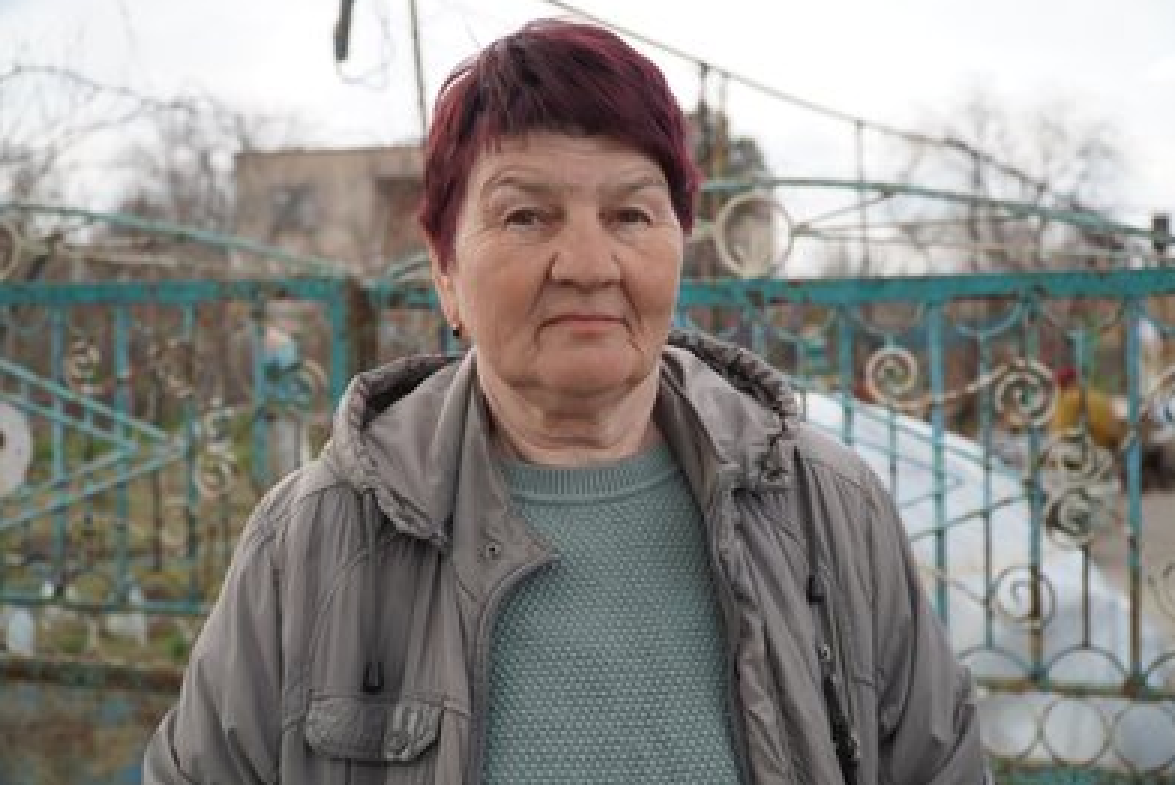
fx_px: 1600
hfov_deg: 40.3
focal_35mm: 49
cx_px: 596
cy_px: 391
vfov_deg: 27.6
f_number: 4.5
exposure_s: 1/320
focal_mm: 32
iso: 100
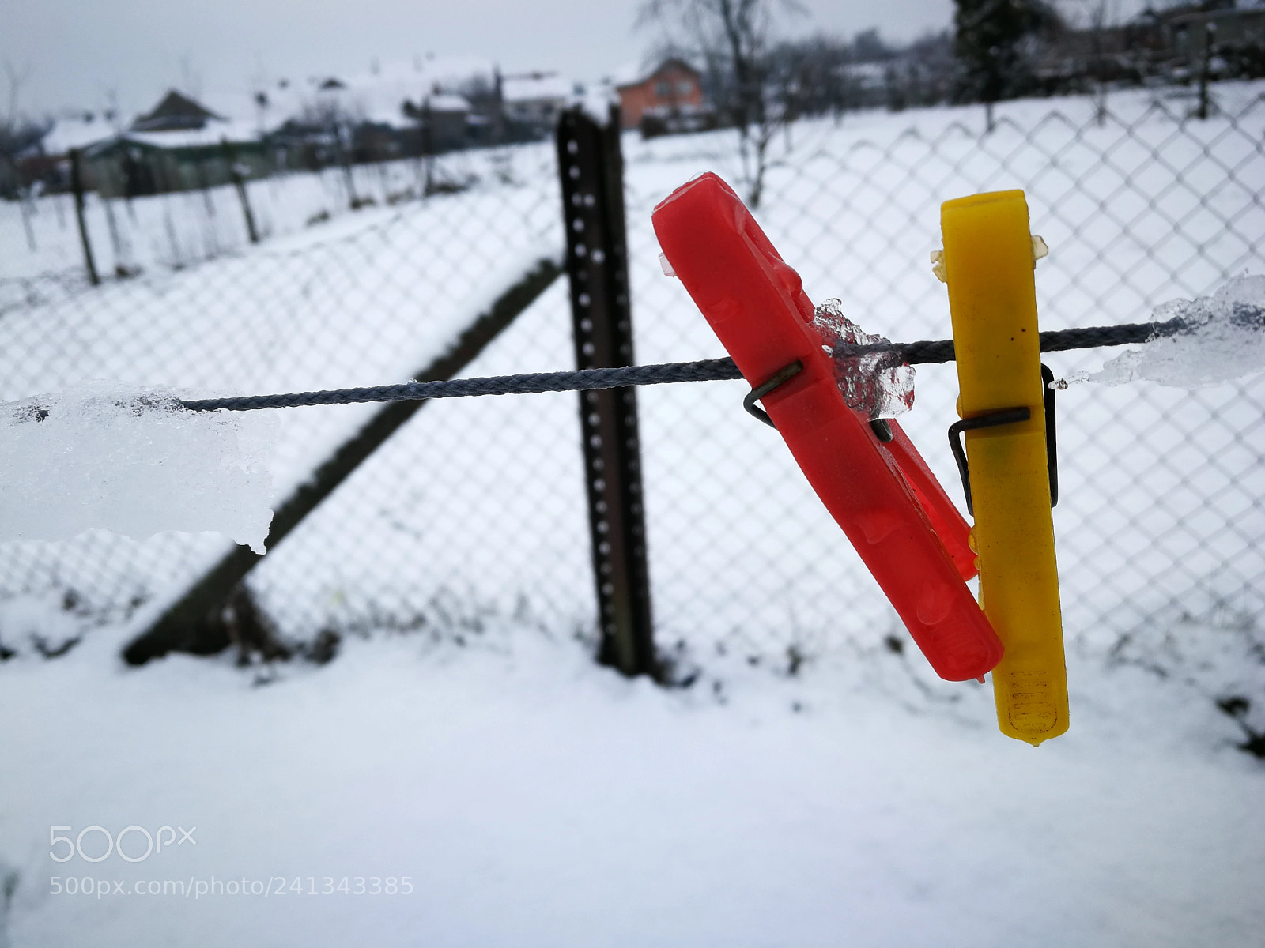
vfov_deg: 51.4
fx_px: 987
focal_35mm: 27
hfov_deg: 65.3
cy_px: 474
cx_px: 632
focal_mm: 3.95
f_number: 2.2
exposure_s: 1/493
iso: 50
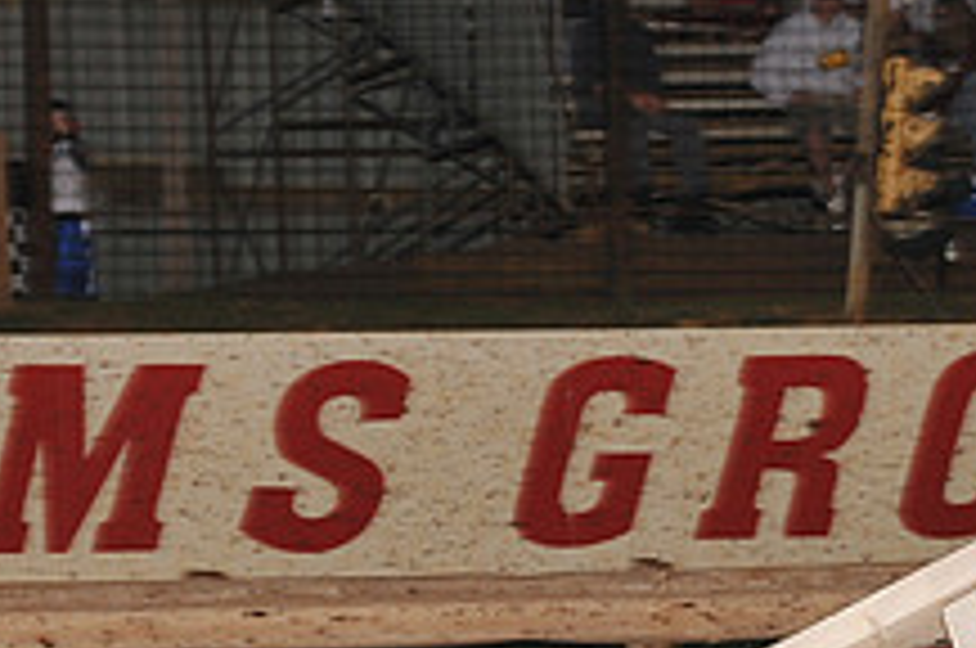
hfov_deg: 6.4
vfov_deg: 4.3
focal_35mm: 321
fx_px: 8690
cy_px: 774
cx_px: 1052
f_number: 6.3
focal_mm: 120
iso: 800
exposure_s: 1/250
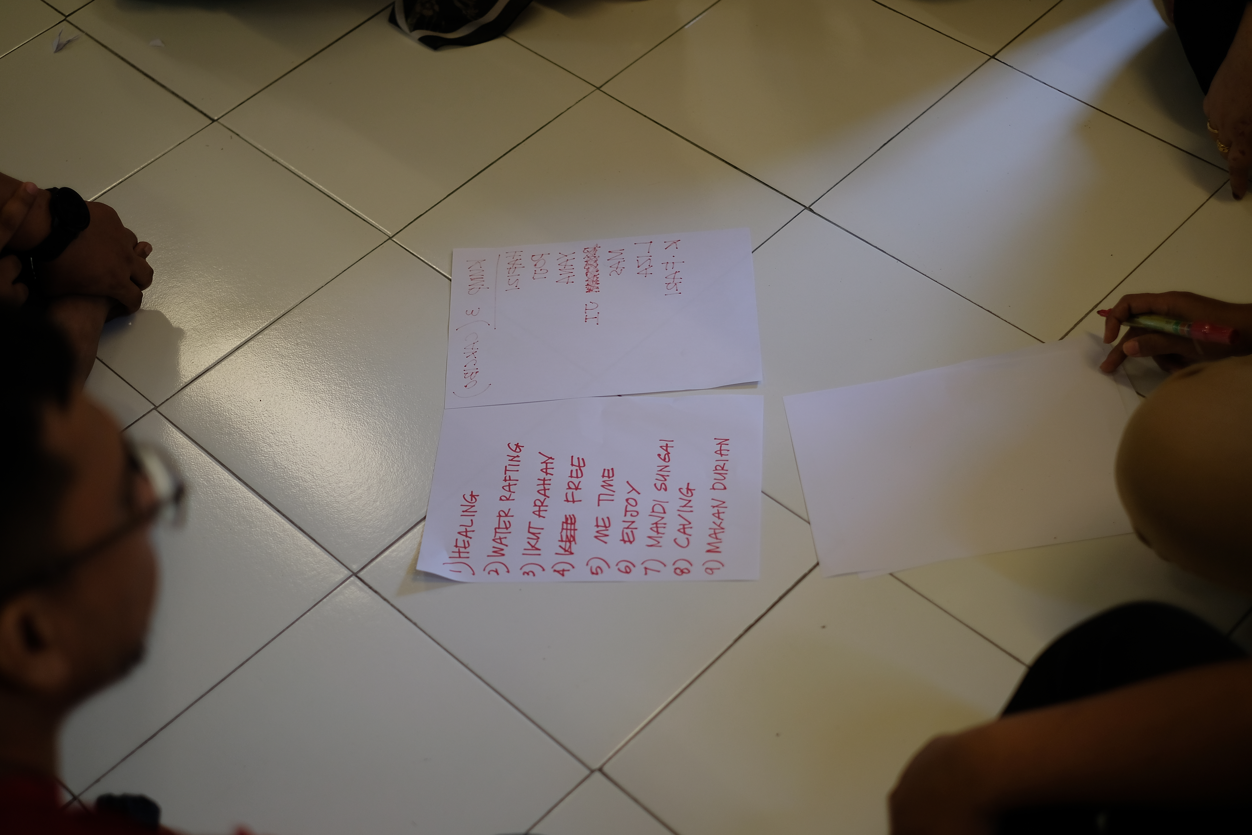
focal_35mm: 53
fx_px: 1843
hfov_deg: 37.5
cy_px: 418
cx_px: 626
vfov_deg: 25.5
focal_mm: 35
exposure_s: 1/140
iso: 200
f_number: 1.4
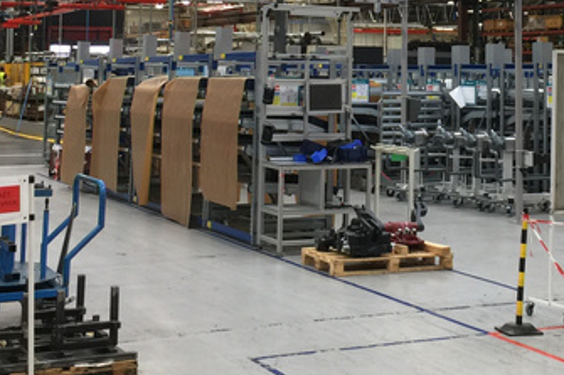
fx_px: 1127
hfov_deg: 27.8
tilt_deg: +3.2
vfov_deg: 18.4
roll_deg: -0.2
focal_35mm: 72
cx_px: 411
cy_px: 5
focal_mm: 4.15
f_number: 2.2
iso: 40
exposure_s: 1/33
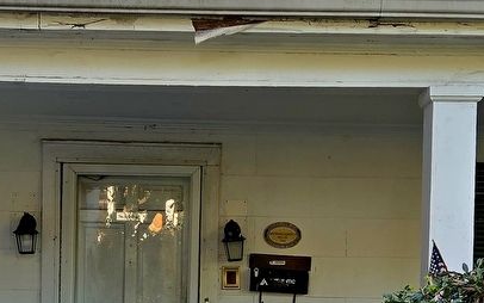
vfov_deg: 26.7
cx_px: 181
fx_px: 633
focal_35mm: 48
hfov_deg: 41.5
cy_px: 205
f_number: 1.8
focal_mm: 5.4
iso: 40
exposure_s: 1/182
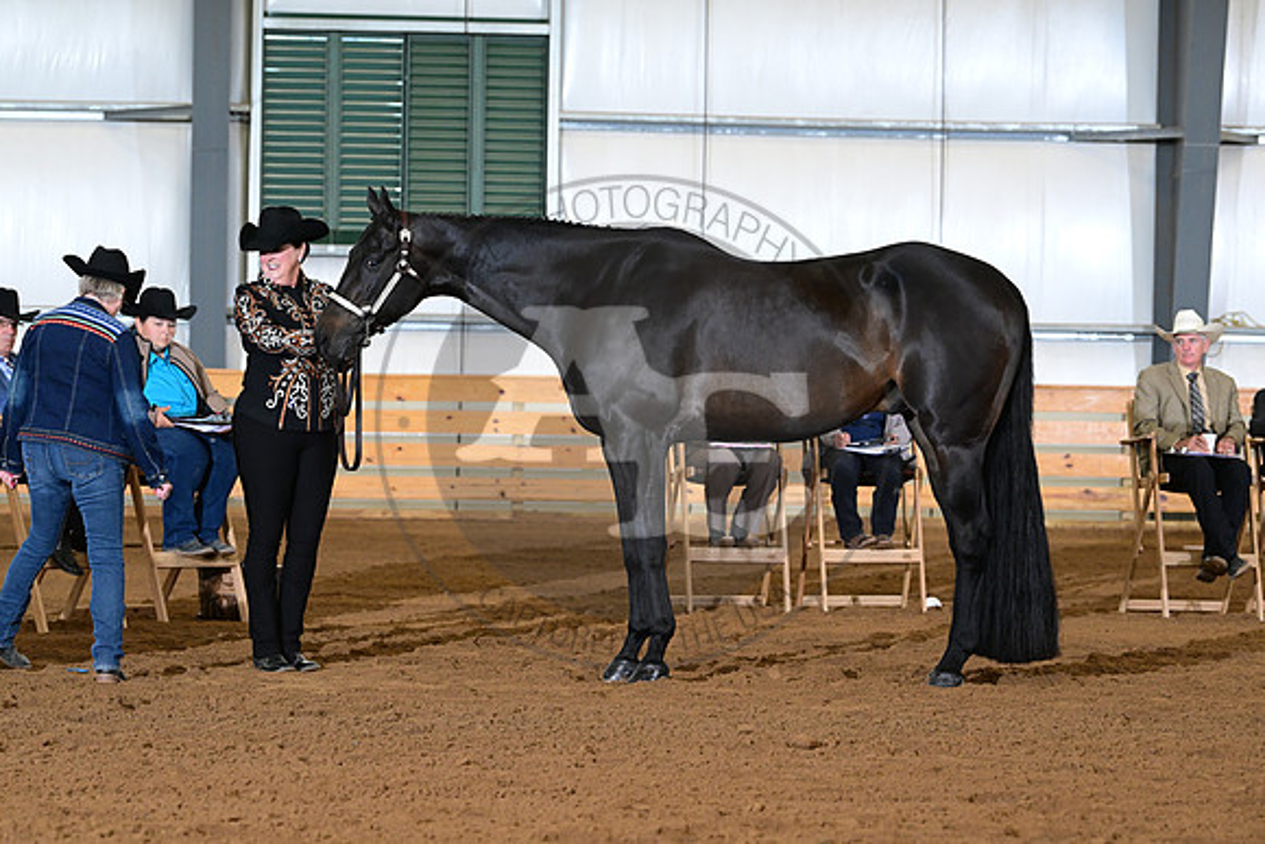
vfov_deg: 10.6
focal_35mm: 130
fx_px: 4569
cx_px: 632
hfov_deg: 15.8
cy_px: 422
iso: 2500
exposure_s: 1/200
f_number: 5.6
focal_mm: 130
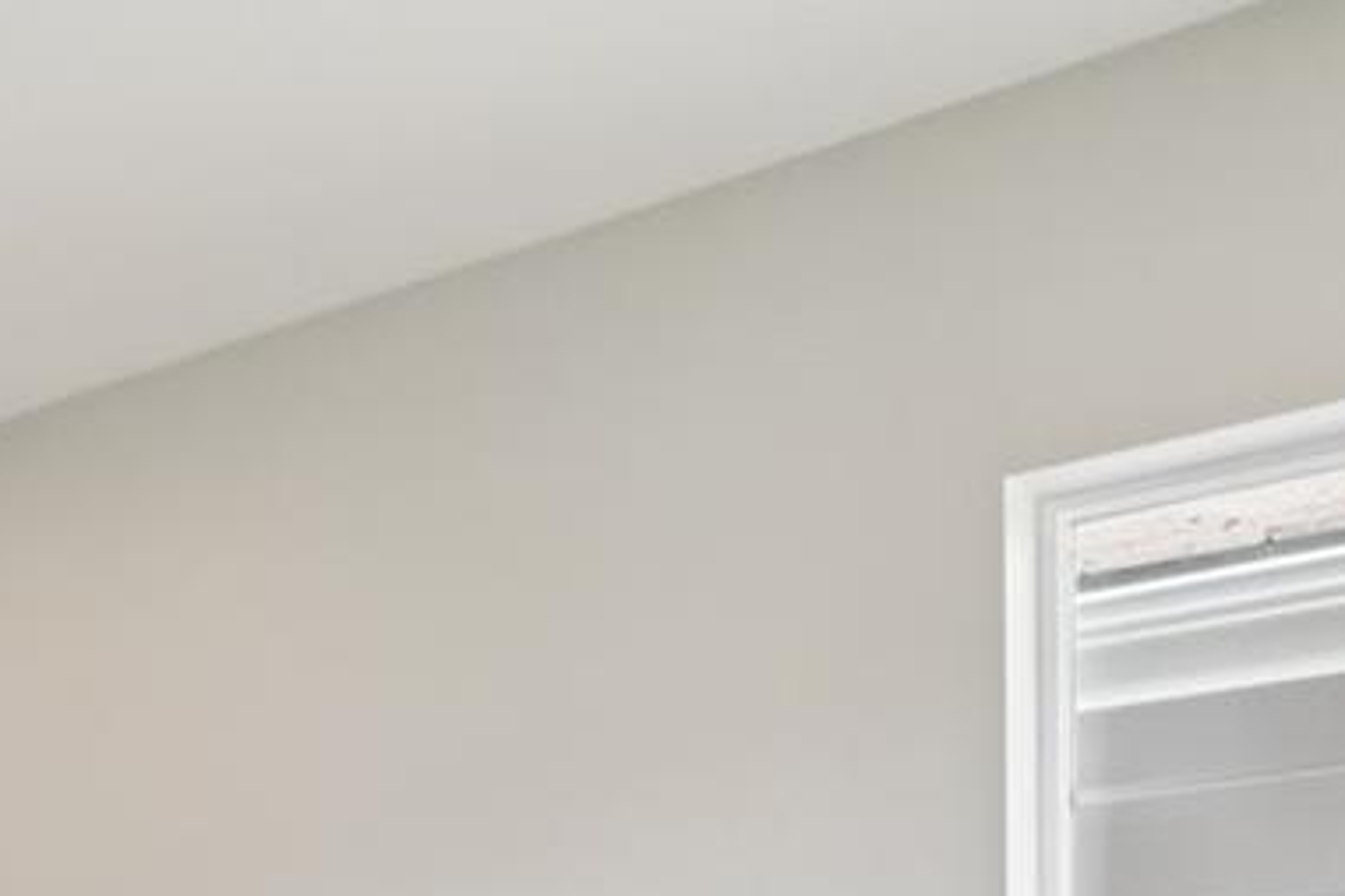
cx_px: -131
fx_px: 2354
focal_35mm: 63
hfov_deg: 28.9
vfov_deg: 19.2
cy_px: 1288
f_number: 8
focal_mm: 10
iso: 800
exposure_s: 1/40
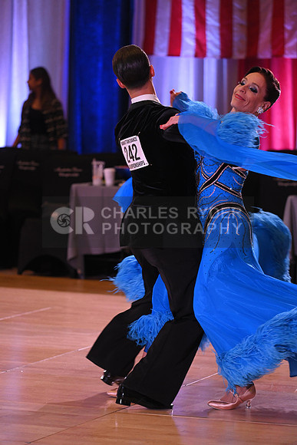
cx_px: 148
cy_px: 222
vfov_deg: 12.1
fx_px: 2102
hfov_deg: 8.1
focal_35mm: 170
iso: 1600
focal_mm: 170
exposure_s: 1/250
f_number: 4.5
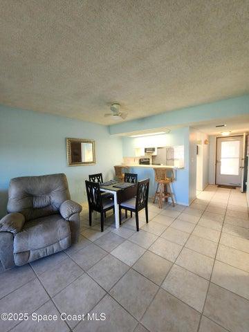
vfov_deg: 106.2
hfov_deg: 89.9
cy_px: 166
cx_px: 124
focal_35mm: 13
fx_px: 125
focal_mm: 2.2
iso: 200
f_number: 2.2
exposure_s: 1/60
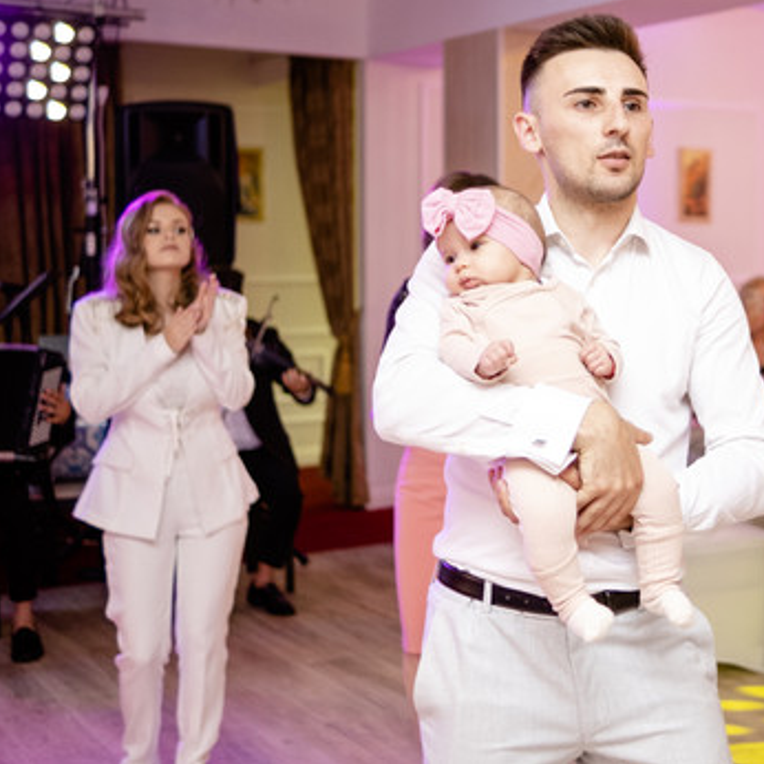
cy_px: 295
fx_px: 1373
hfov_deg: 30.2
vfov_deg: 31.0
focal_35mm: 55
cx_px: 629
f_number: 1.4
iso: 640
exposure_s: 1/160
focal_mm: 23
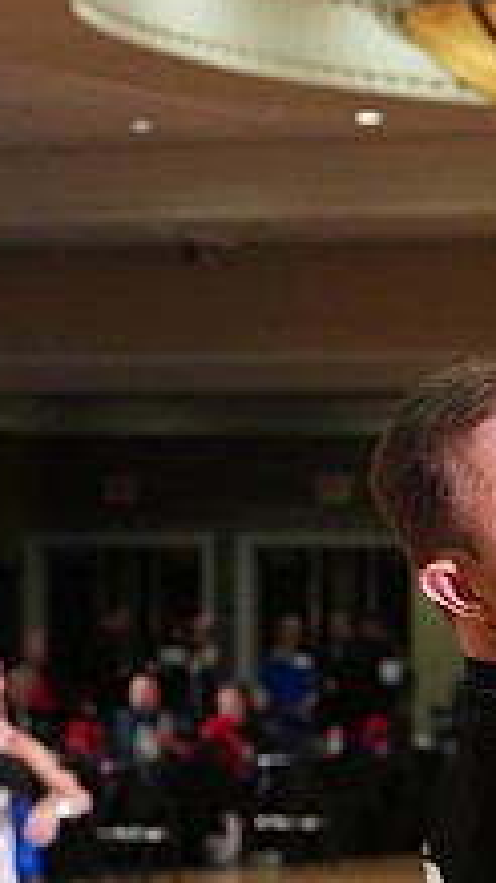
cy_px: 1117
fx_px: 4541
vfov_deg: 10.9
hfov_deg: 6.2
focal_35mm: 194
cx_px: 587
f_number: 5.6
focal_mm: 70
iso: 3200
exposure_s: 1/200
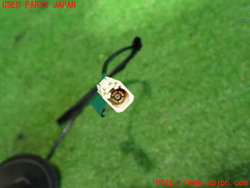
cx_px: 125
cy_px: 94
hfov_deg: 56.8
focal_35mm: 32
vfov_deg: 44.2
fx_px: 231
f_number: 2.4
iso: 800
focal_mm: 5.79
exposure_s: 1/30
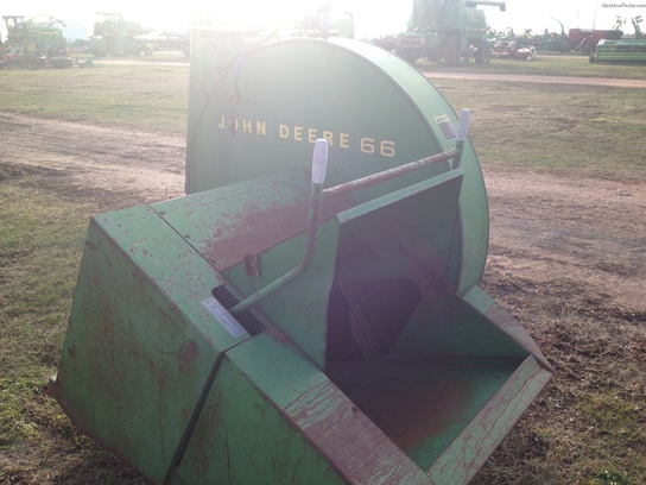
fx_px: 653
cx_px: 323
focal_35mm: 35
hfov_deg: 52.6
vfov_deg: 40.7
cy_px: 242
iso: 50
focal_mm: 4.28
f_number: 2.4
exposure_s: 1/468
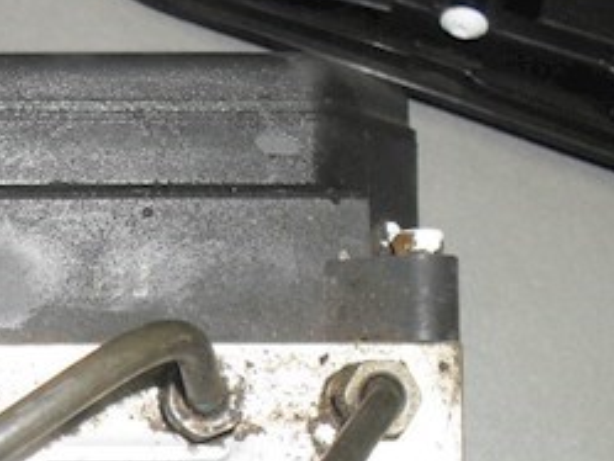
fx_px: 1597
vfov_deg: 15.9
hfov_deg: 21.0
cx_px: -15
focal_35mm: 90
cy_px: 520
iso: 200
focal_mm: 6.3
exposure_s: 1/45
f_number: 3.2
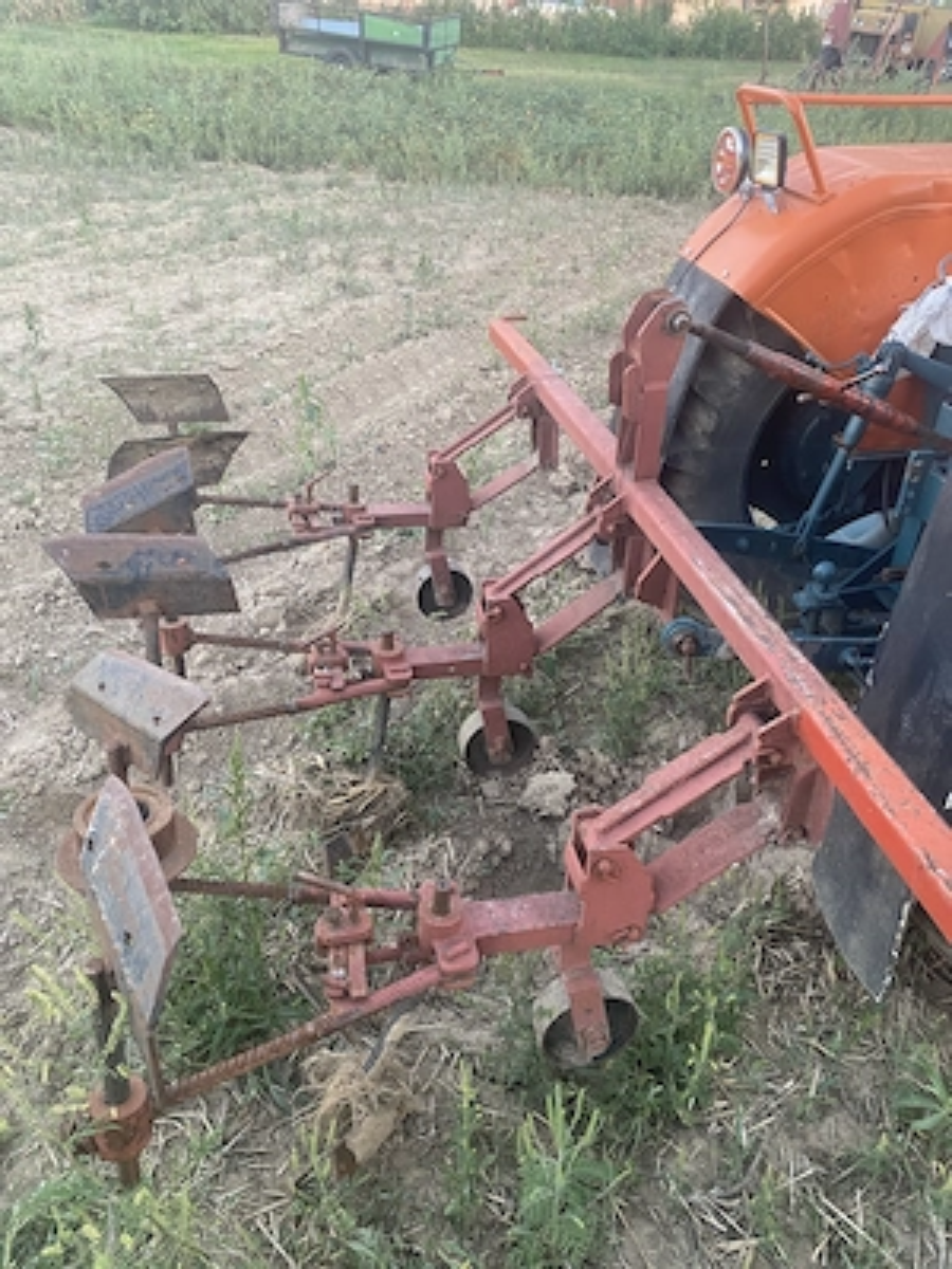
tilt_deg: -30.5
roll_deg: -2.4
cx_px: 476
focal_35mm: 26
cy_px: 634
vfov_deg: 67.3
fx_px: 953
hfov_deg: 53.1
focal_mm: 4.25
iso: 200
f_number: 1.8
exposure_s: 1/60
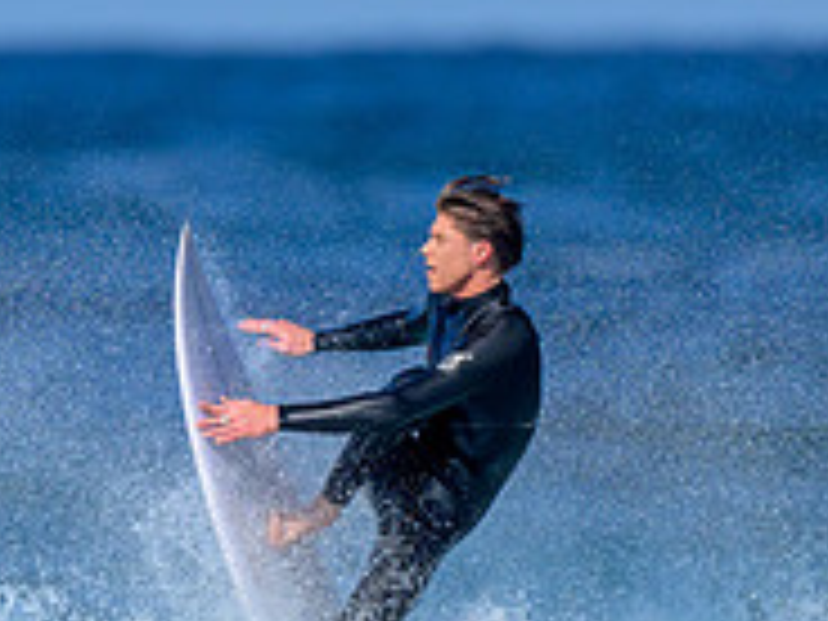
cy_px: 1004
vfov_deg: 0.5
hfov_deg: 0.7
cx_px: 392
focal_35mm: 2940
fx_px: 70324
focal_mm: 800
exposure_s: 1/2000
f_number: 6.3
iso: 250
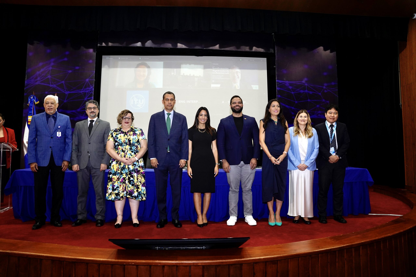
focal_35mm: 24
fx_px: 277
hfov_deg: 73.7
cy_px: 138
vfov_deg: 53.1
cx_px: 208
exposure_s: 1/160
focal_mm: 24
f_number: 4.5
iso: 2000
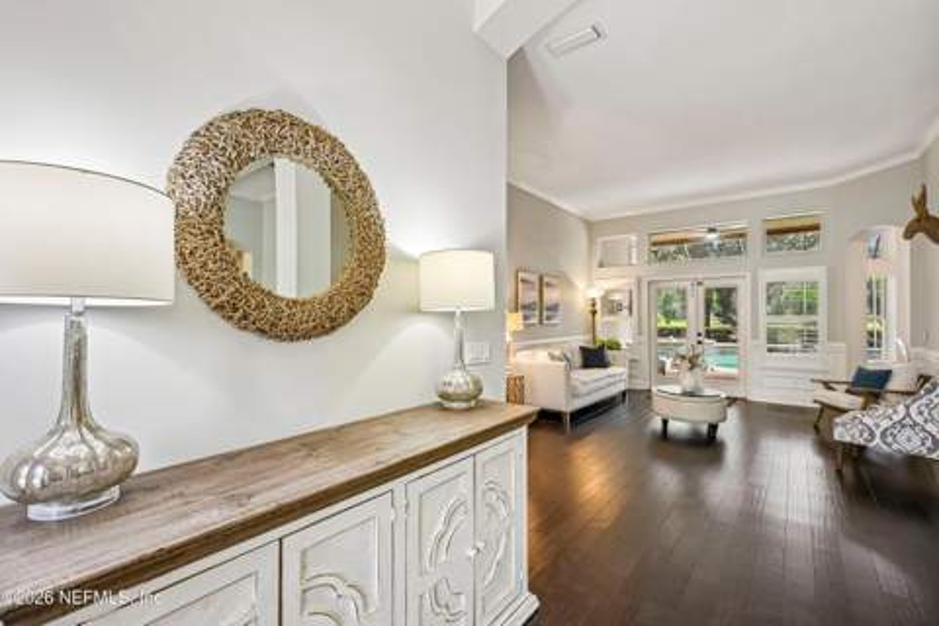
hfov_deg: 96.7
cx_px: 470
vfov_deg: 73.7
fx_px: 417
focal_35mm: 16
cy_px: 313
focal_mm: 16
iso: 400
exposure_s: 1/15
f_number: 8
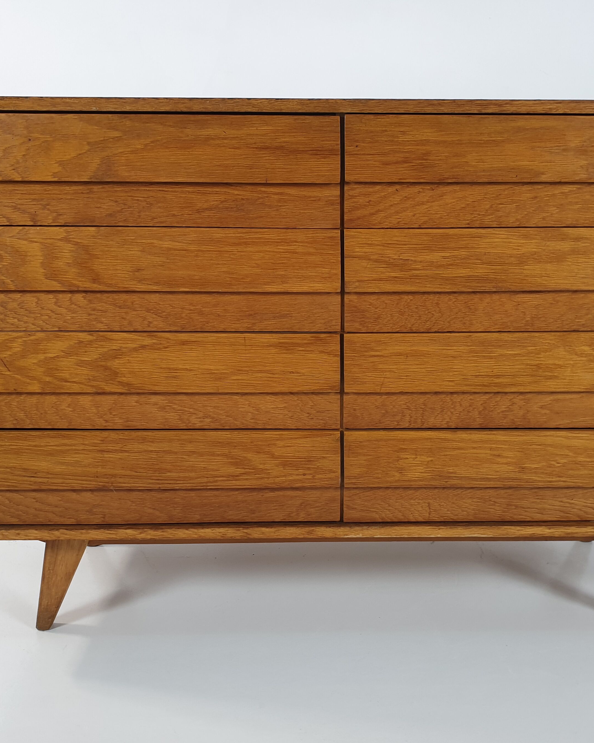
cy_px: 390
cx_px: 346
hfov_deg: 39.0
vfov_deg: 47.9
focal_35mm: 38
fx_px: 835
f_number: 2.4
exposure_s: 1/100
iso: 100
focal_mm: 4.3
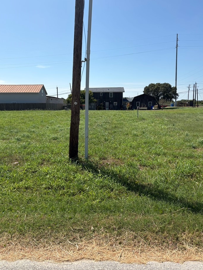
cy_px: 122
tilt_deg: -4.8
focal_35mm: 29
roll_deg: +0.0
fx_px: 227
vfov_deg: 61.5
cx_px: 100
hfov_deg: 48.2
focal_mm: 5.96
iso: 50
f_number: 1.6
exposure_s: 1/4630
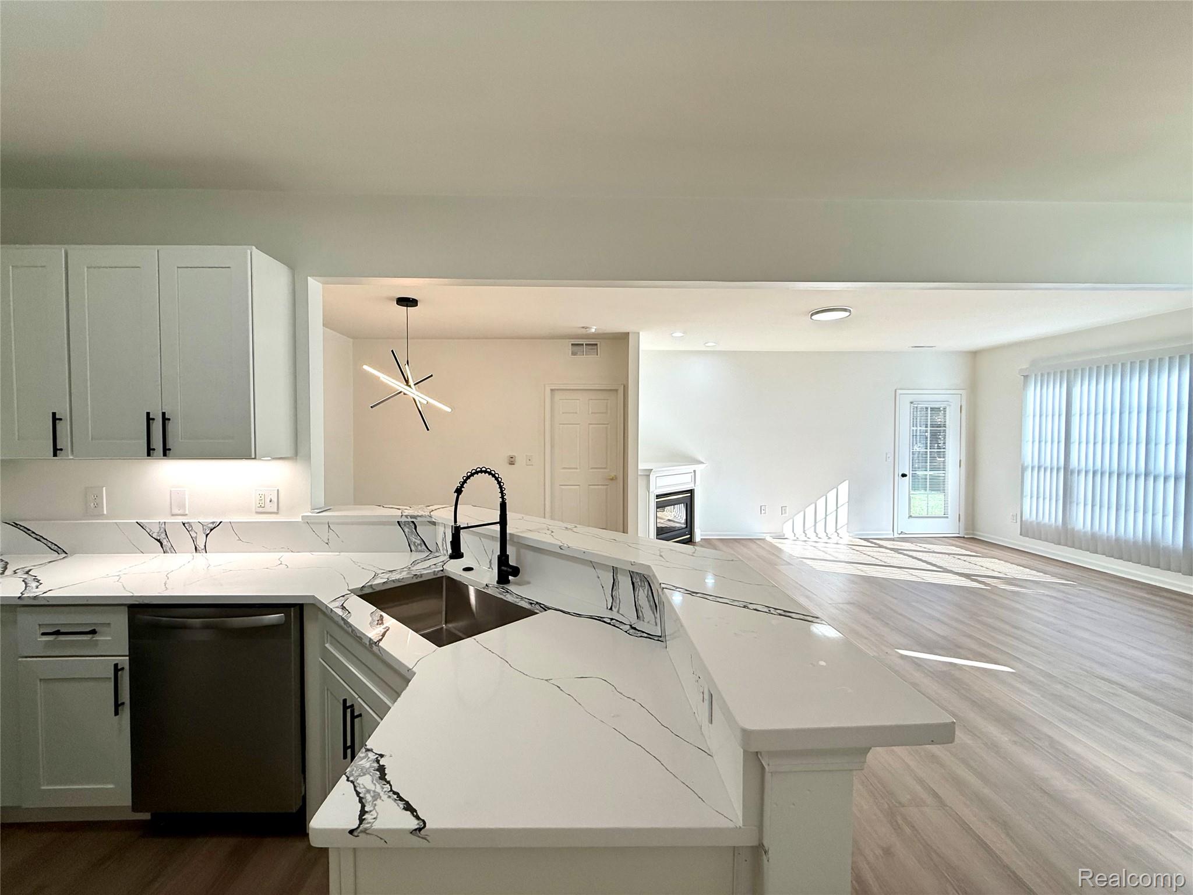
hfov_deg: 102.1
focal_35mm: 14
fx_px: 482
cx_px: 596
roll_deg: +0.0
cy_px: 448
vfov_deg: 85.7
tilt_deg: -1.8
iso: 80
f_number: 2.2
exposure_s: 1/198
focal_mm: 2.22
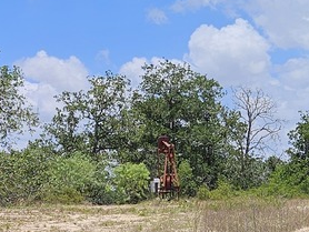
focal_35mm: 119
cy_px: 120
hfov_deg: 16.5
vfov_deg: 12.5
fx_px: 1063
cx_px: 102
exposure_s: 1/2752
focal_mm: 5.4
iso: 25
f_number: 1.8
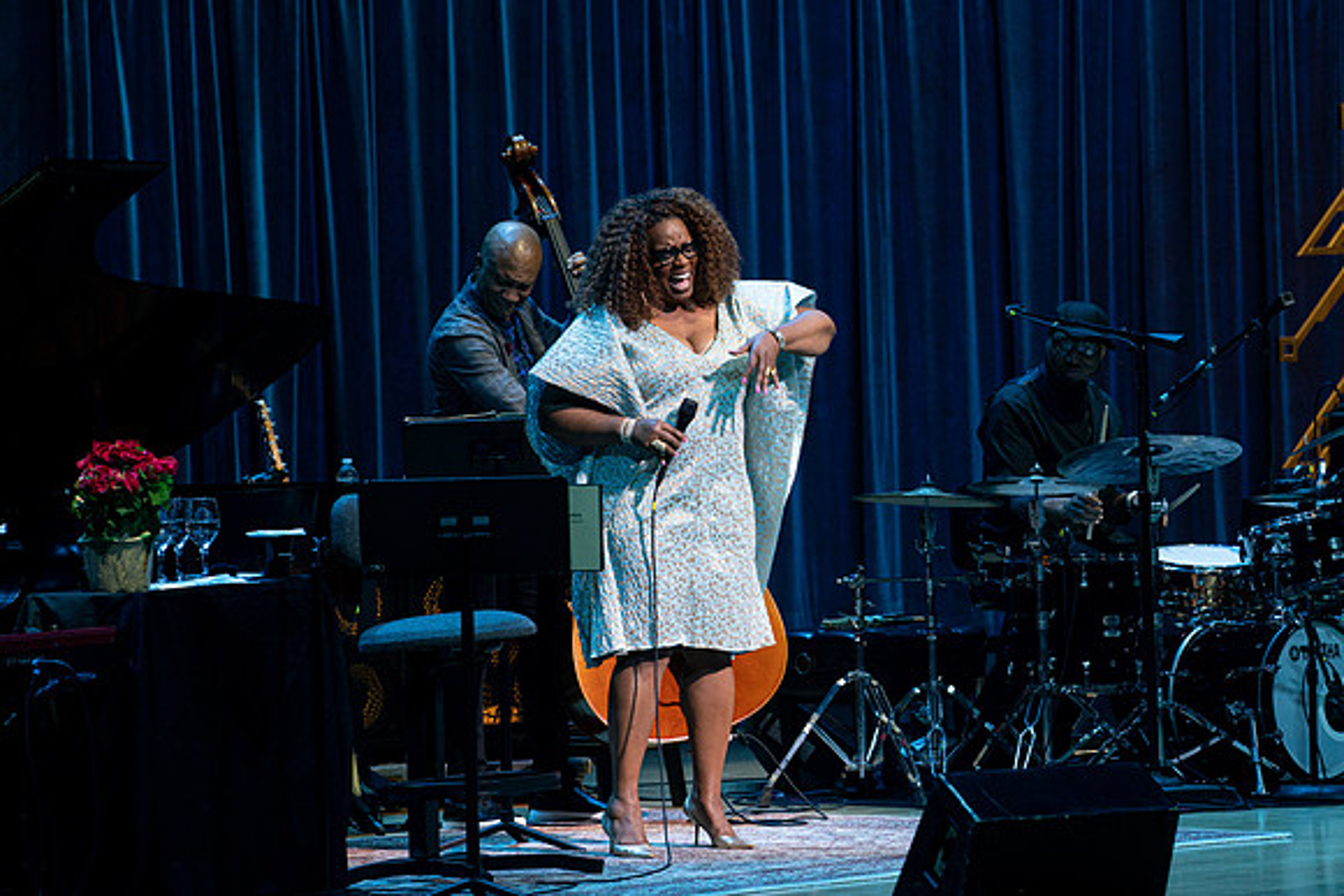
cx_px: 672
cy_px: 448
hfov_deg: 10.6
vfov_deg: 7.1
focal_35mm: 194
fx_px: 7244
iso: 2500
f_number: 6.3
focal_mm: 194
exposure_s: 1/250
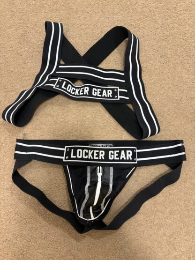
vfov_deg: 67.3
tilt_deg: -74.1
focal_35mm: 26
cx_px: 98
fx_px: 195
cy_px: 130
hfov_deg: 53.0
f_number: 1.6
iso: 400
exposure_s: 1/33
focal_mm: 5.96
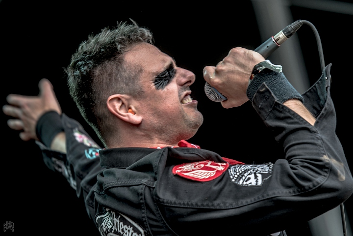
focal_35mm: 248
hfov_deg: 8.3
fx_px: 2427
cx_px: 176
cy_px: 118
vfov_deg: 5.6
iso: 64
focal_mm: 165
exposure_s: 1/160
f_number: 4
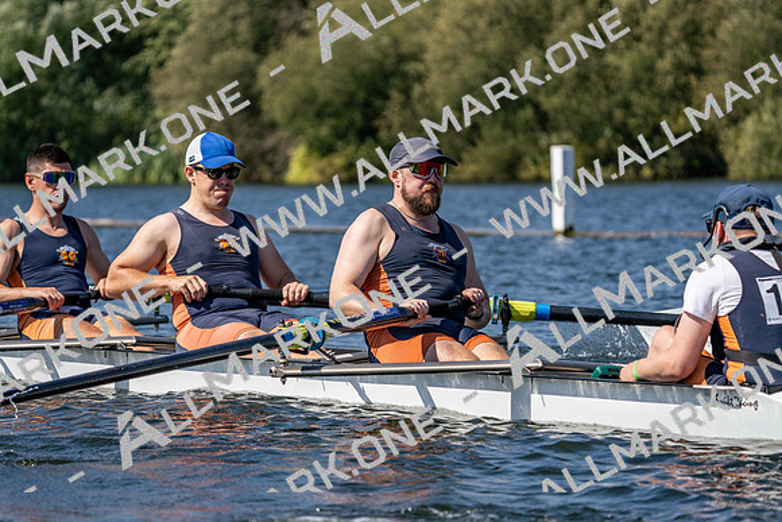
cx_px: 391
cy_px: 261
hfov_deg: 9.9
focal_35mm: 207
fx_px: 4497
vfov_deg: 6.6
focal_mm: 207
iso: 200
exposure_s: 1/2000
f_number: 5.6
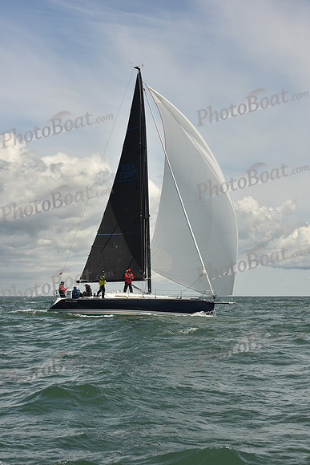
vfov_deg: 28.8
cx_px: 155
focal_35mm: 70
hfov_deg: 19.5
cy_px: 232
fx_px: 904
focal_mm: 70
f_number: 13
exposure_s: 1/800
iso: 320
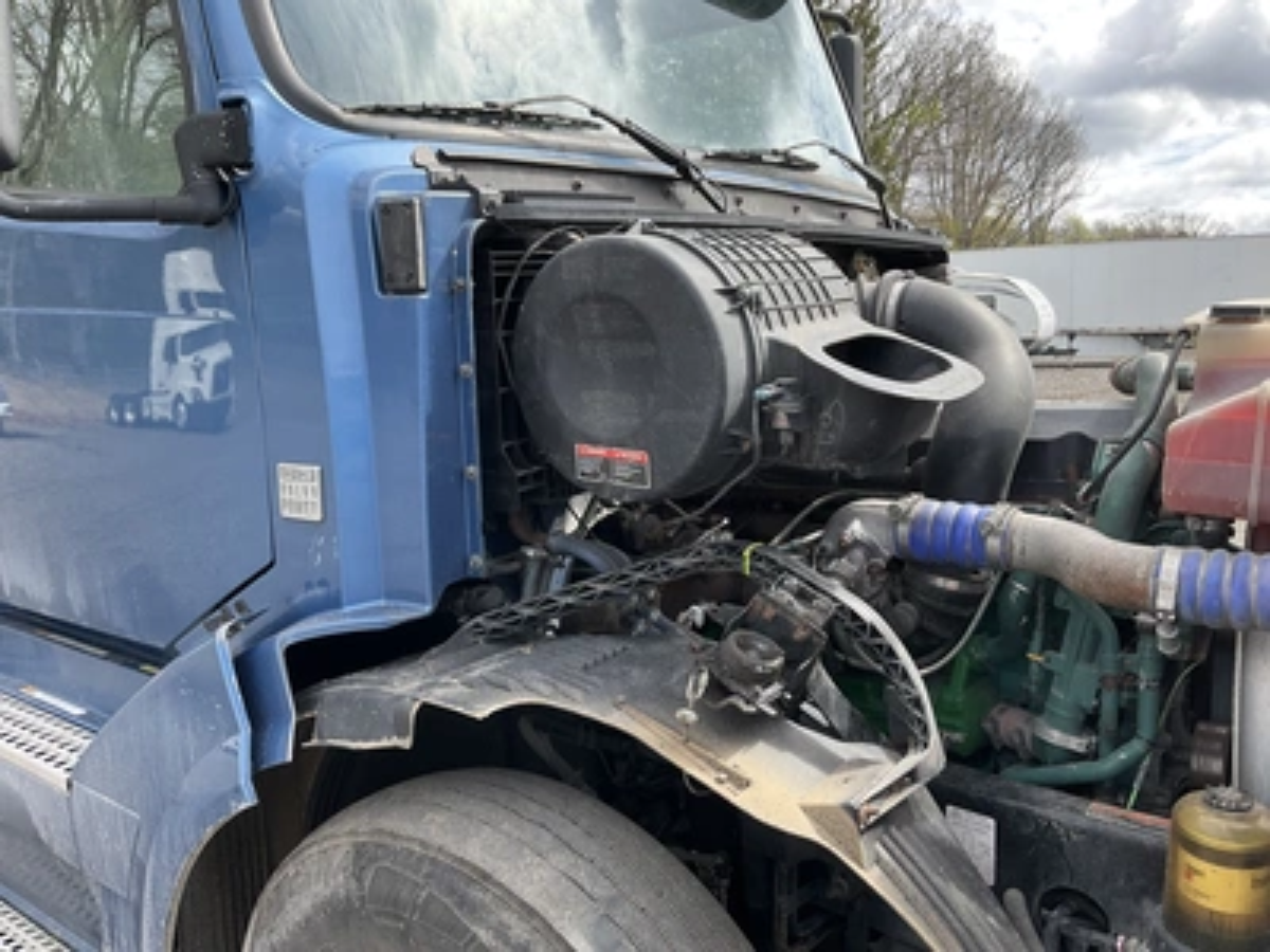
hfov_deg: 61.7
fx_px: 1064
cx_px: 635
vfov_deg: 48.2
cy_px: 476
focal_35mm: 29
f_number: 1.8
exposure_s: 1/442
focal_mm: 3
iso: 25
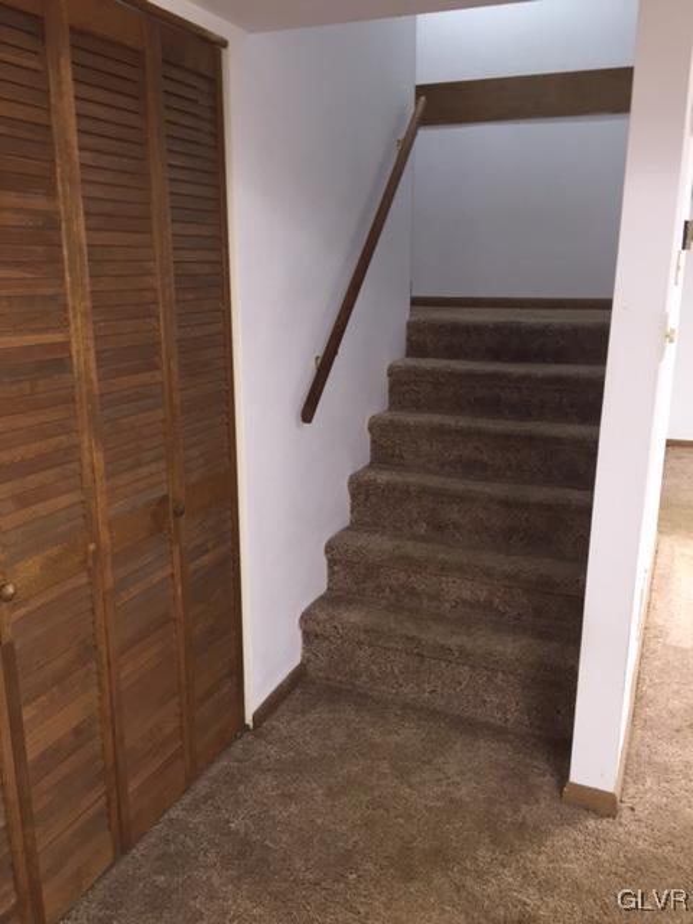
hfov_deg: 48.2
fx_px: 774
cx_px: 346
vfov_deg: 61.7
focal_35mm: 29
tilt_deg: -13.1
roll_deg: -0.7
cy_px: 462
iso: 125
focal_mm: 4.15
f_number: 2.2
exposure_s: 1/16
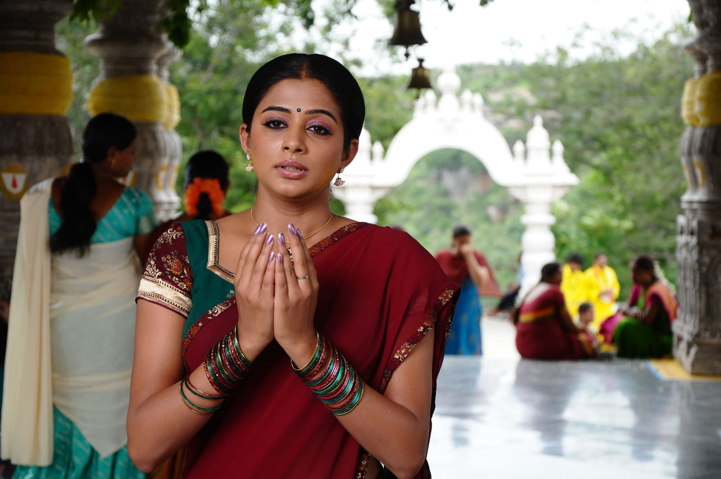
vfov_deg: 13.8
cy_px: 240
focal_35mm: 99
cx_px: 360
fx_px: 1981
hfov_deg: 20.6
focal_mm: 66
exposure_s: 1/160
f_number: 5.3
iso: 320
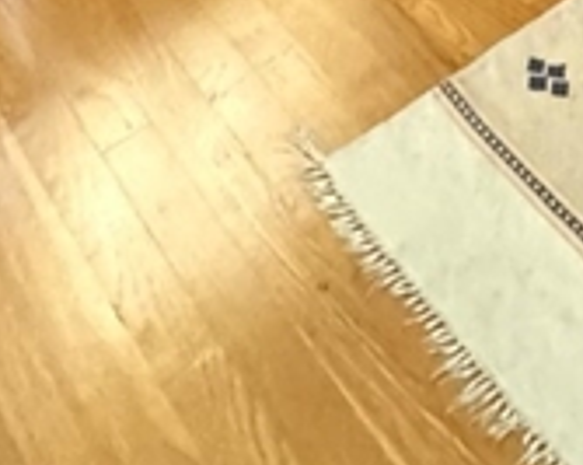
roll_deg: +0.6
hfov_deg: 20.6
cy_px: -790
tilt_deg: -12.3
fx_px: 1447
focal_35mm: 84
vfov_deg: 12.3
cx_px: 782
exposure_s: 1/60
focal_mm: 2.22
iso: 640
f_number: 2.2
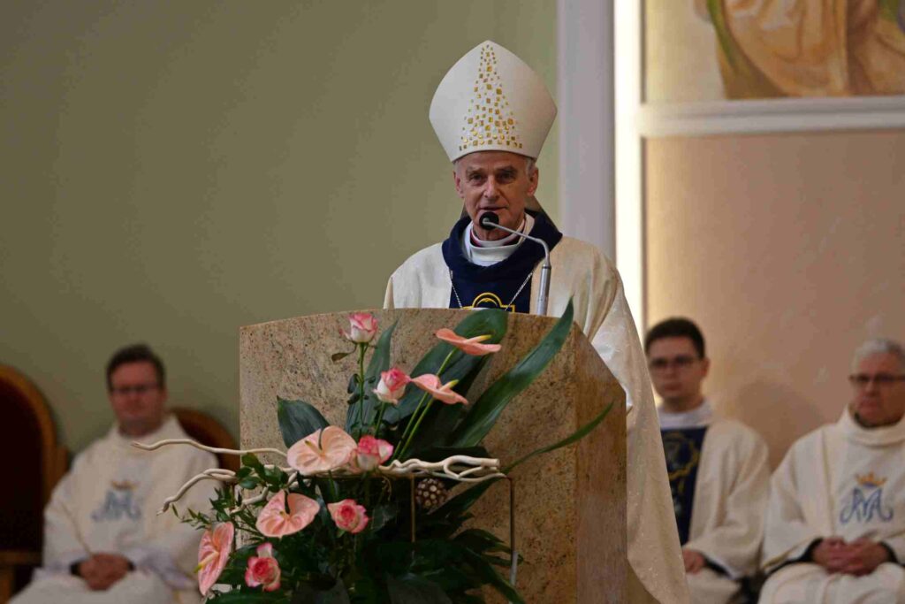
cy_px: 302
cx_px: 452
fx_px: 6788
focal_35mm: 270
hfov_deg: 7.6
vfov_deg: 5.1
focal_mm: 180
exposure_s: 1/200
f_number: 2.8
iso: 640
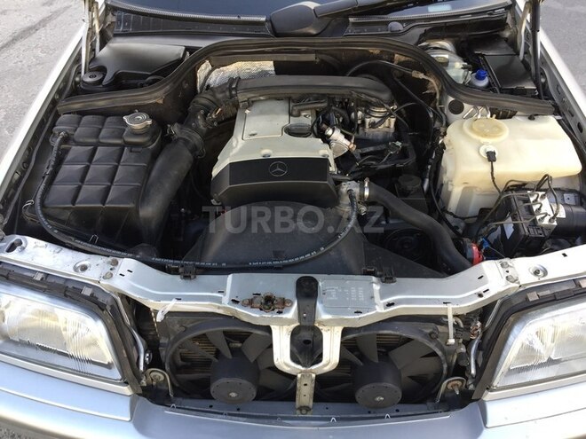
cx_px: 293
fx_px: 491
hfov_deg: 61.7
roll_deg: -0.7
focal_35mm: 29
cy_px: 220
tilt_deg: -38.8
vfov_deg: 48.2
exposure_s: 1/103
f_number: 2.2
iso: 32
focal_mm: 4.15
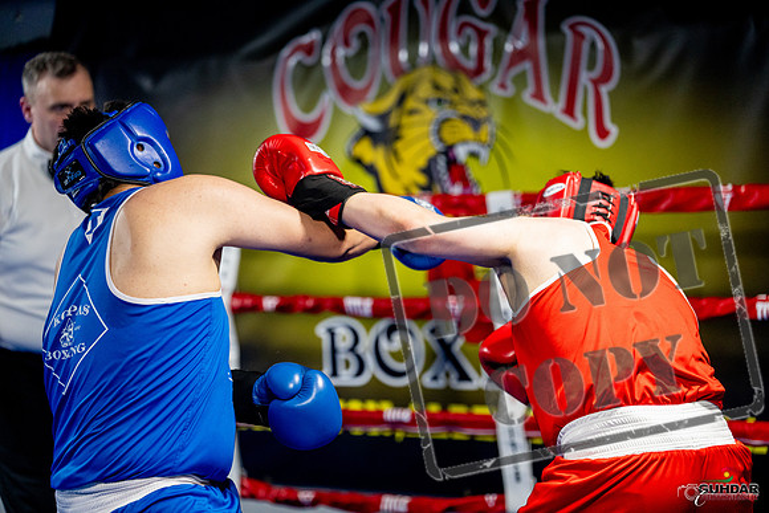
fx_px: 2030
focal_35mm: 95
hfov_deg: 21.5
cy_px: 256
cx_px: 384
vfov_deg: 14.4
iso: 4000
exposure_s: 1/1000
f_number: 2
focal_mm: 95
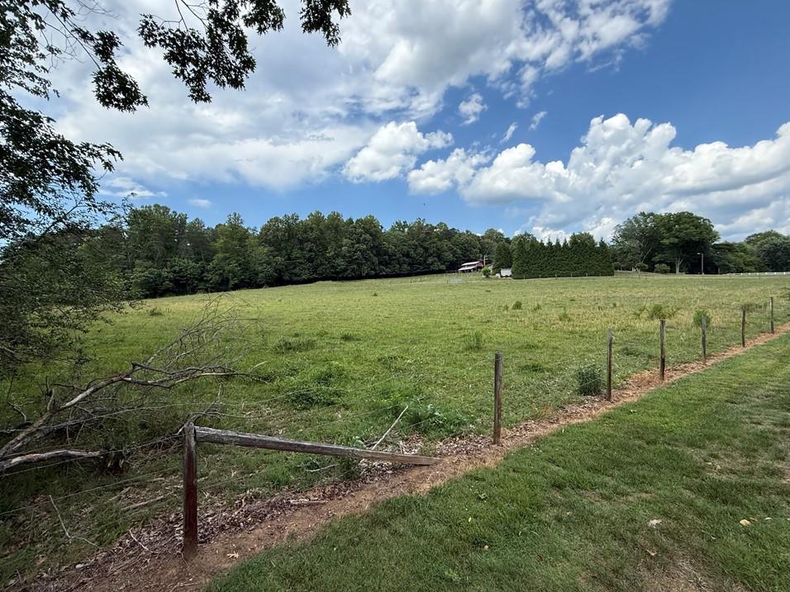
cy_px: 296
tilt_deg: +1.1
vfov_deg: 81.7
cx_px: 390
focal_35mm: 15
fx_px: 342
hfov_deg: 98.2
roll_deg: -0.3
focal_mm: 2.22
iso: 64
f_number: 2.2
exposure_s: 1/1613
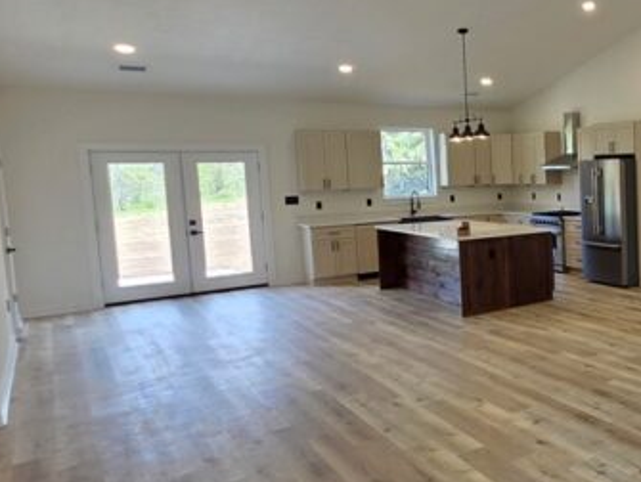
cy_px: 218
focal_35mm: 31
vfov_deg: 45.5
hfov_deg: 46.3
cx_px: 674
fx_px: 575
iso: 64
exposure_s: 1/120
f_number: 1.9
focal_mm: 2.2
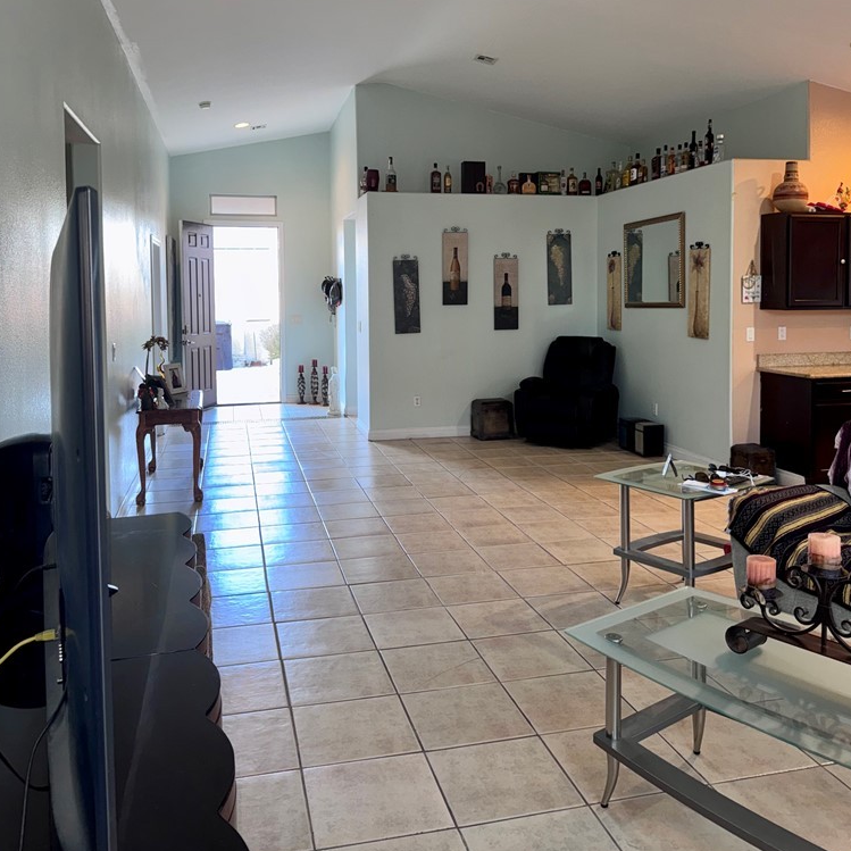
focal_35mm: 29
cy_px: 319
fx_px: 807
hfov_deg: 55.6
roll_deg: +0.7
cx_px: 423
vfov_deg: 55.0
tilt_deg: -2.2
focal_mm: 6.76
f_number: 1.78
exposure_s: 1/16
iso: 100
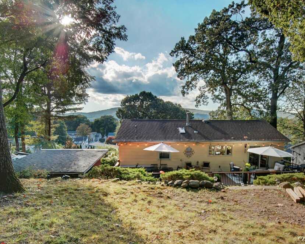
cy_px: 124
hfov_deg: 73.3
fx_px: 204
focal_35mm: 23
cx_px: 171
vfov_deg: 61.8
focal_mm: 13
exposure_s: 1/60
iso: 200
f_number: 14
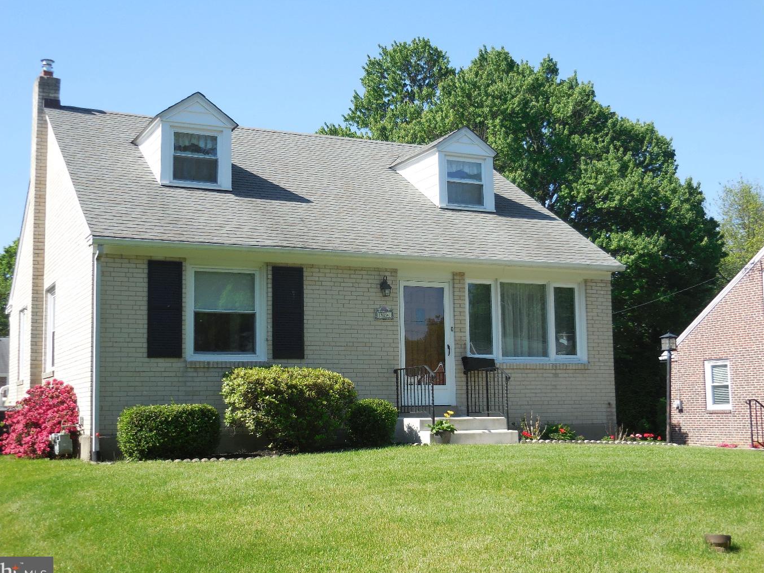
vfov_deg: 30.3
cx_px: 362
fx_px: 1060
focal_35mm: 48
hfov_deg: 39.6
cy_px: 284
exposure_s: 1/500
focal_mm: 8.1
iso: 125
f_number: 4.2
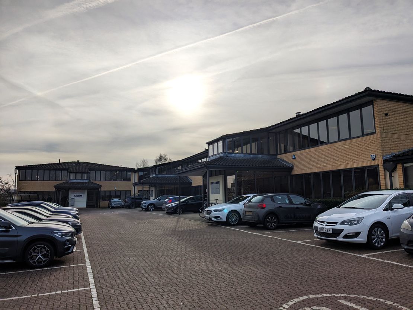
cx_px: 206
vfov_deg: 51.4
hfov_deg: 65.3
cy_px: 155
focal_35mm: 27
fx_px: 322
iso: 71
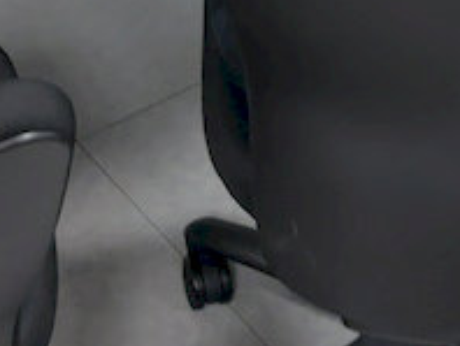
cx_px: 381
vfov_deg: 10.2
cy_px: -402
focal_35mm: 131
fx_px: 1743
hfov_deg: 14.9
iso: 125
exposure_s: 1/100
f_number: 1.6
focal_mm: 5.96
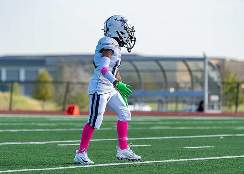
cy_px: 87
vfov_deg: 5.2
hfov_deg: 7.3
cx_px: 122
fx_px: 1902
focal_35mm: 275
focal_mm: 262
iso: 500
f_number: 5.6
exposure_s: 1/1250
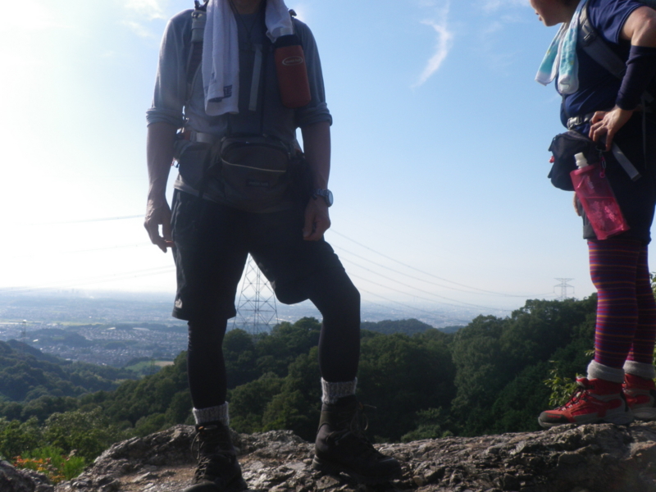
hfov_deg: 52.6
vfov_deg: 40.7
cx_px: 328
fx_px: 663
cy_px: 246
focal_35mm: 35
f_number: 6.3
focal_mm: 6.2
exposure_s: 1/250
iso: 64
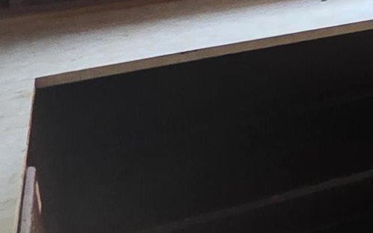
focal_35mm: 85
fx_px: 864
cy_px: -121
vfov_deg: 14.3
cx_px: 977
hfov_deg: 13.6
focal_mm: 2.2
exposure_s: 1/60
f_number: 1.9
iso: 800
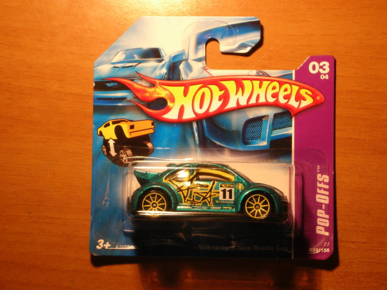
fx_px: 1174
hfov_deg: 18.7
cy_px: 145
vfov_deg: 14.1
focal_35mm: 105
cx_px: 194
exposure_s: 1/4.8
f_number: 5.4
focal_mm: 17.4
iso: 50
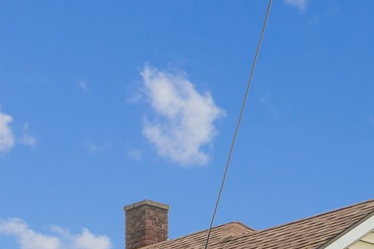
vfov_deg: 10.0
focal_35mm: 129
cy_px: 451
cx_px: 357
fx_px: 1341
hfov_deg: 15.6
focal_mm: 35
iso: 400
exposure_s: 1/200
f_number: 10
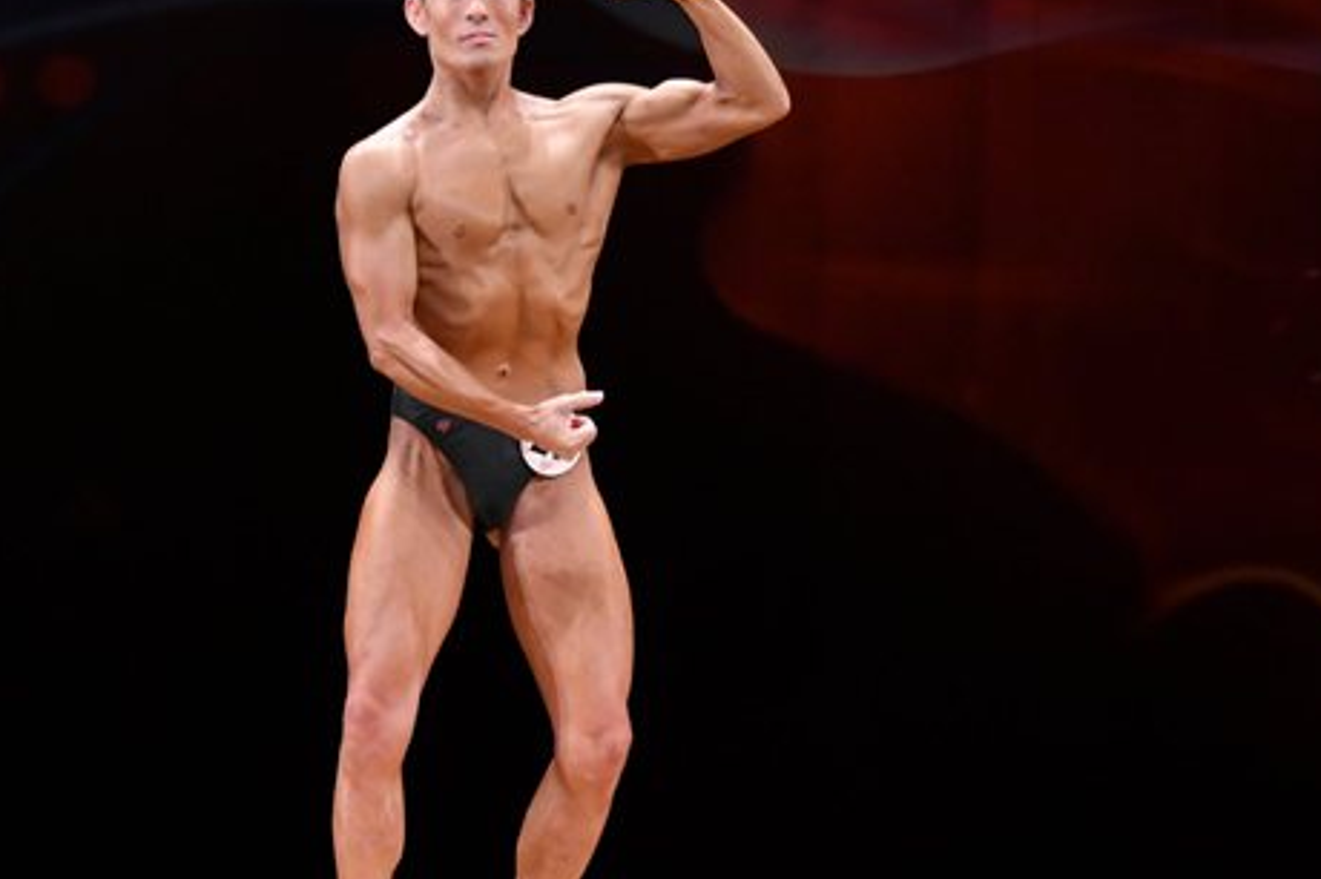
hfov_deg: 5.4
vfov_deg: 3.6
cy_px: 520
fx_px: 13897
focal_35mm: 379
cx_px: 452
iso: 3200
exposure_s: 1/400
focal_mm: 150
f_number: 5.6
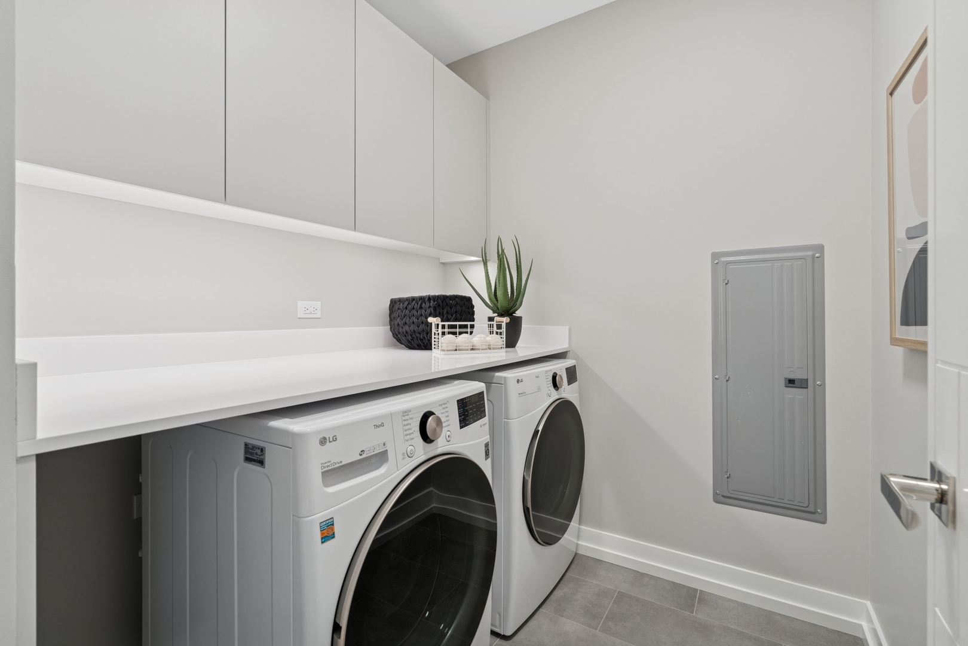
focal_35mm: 16
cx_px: 484
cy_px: 323
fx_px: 430
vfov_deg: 73.7
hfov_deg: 96.7
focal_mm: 16
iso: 320
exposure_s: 1/15
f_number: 8
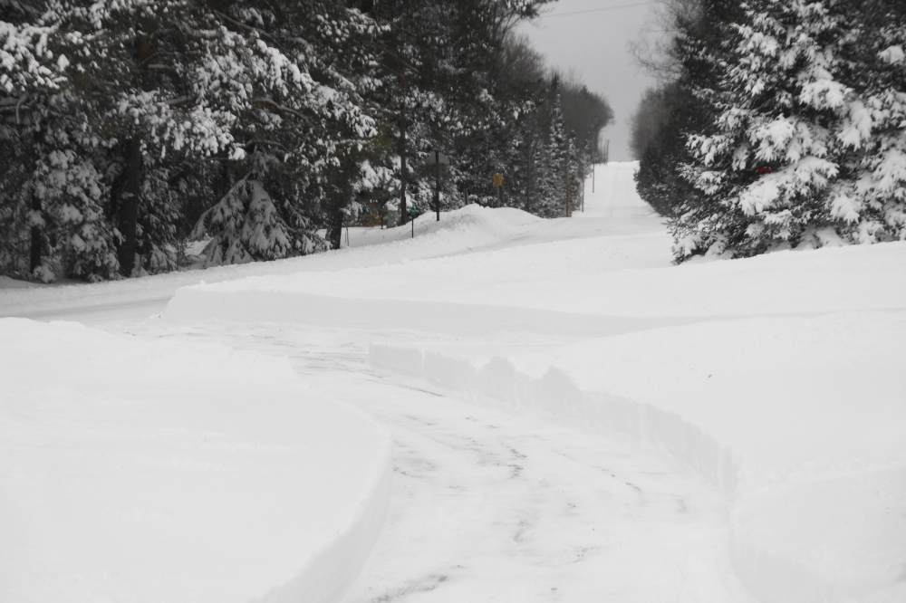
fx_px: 2264
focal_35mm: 90
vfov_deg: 15.2
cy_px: 302
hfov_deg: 22.6
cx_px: 453
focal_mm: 60
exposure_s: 1/100
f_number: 5
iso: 250
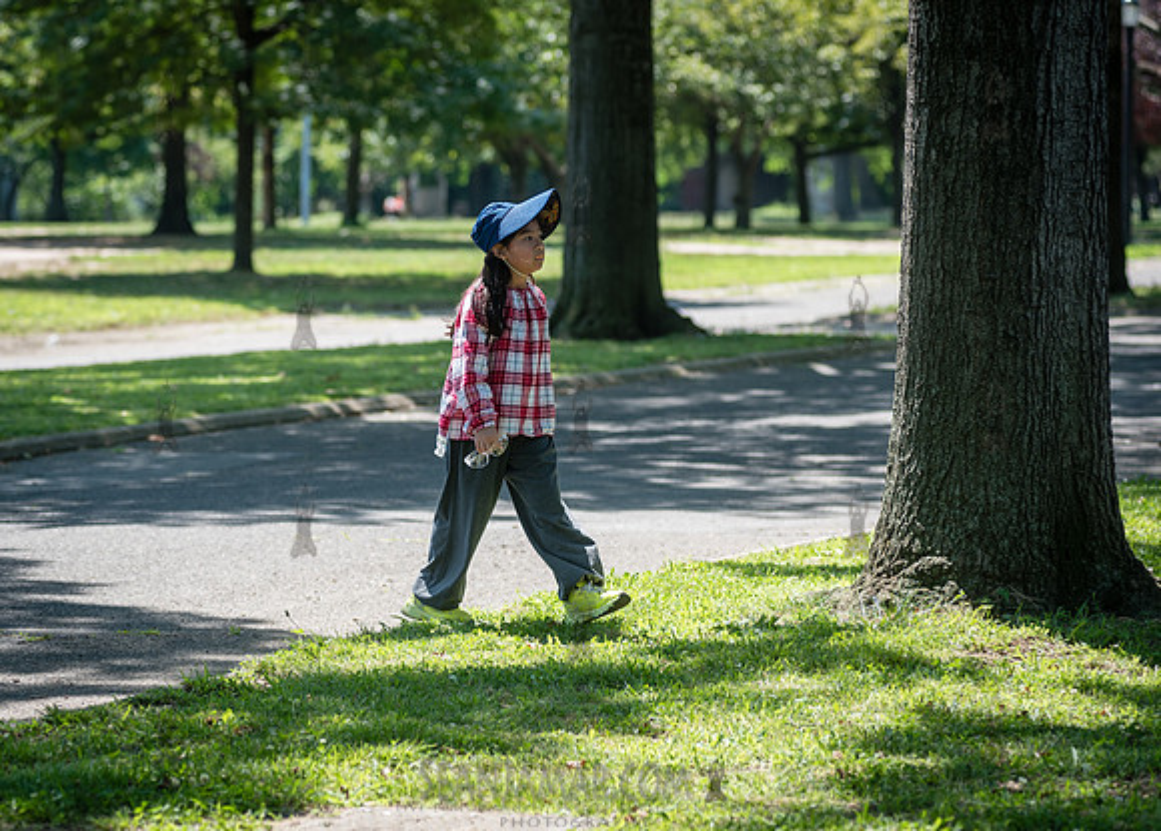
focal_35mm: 156
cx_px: 460
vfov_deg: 9.2
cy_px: 378
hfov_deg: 12.9
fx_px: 5139
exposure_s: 1/500
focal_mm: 125
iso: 200
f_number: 4
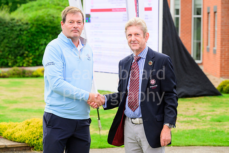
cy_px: 76
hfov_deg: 18.6
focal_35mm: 110
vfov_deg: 12.5
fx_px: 700
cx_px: 114
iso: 800
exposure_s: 1/640
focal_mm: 110
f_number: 5.6
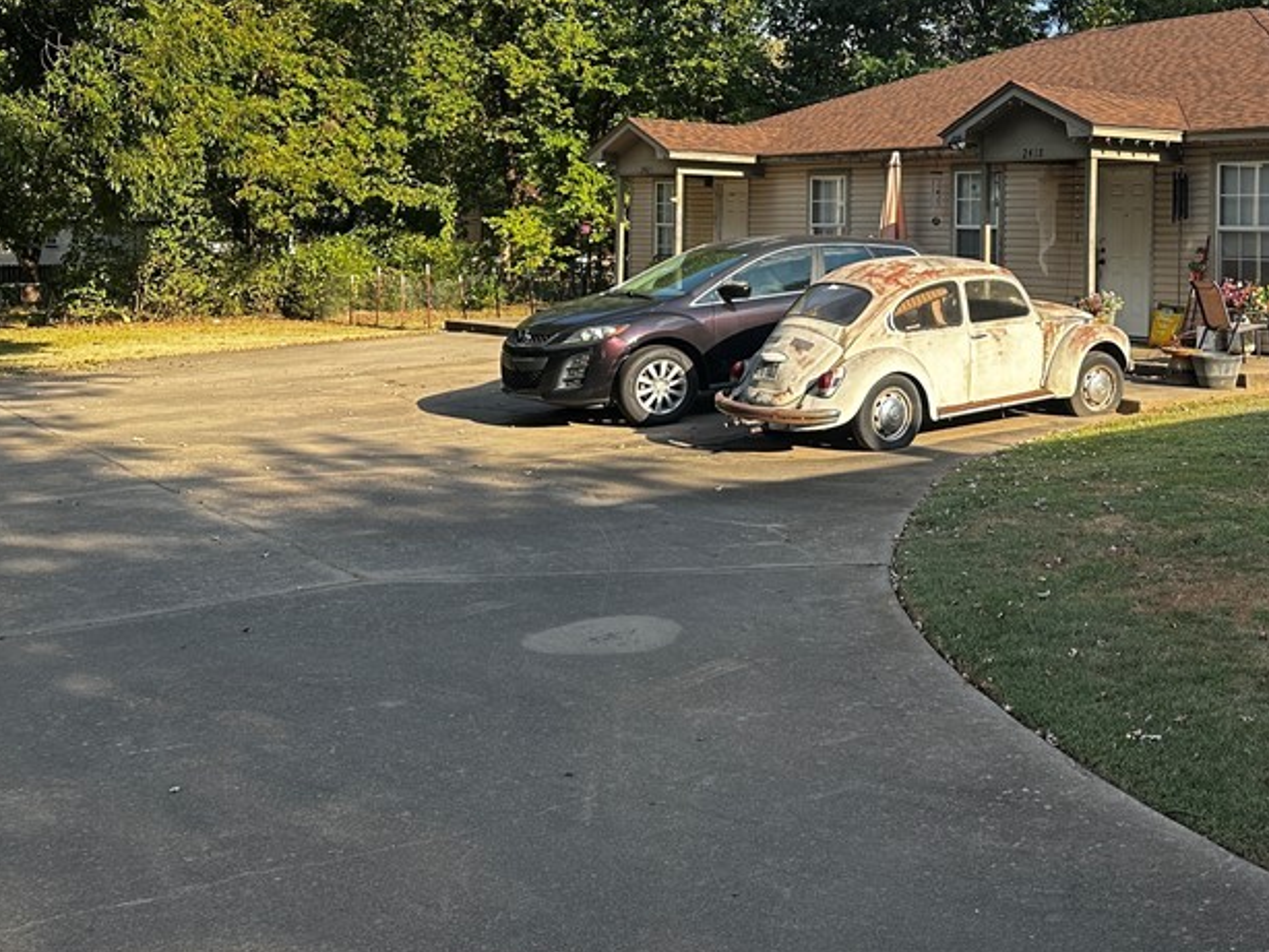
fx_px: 1467
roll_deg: +0.2
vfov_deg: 35.1
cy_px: 217
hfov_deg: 44.1
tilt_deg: +1.2
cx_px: 1046
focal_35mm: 40
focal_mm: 6.86
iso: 80
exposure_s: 1/1095
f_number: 1.78
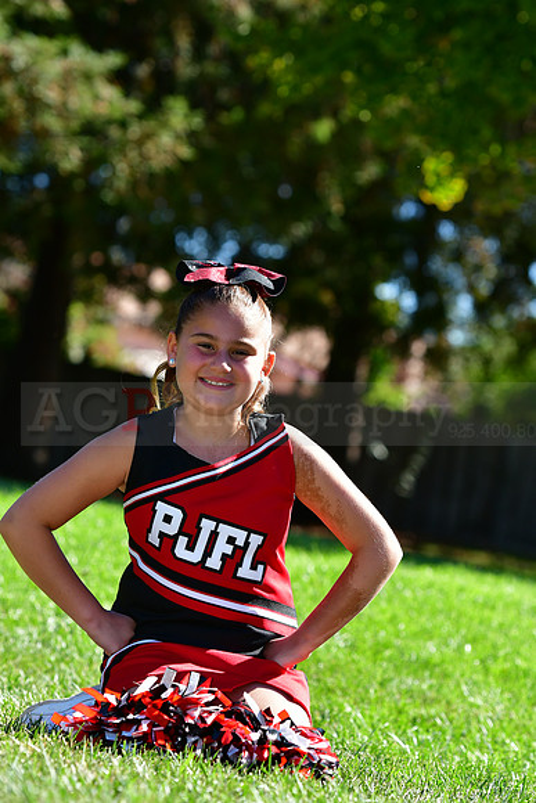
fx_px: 4017
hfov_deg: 7.6
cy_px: 402
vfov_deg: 11.4
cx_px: 268
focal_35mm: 180
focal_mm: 120
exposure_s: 1/1250
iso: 400
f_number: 4.5
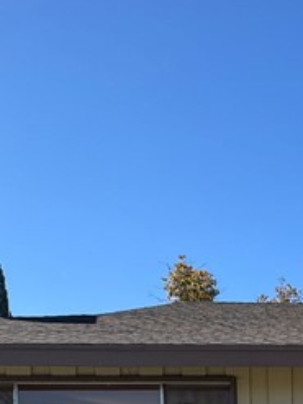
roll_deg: +0.5
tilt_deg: -2.0
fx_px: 677
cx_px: 537
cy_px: 517
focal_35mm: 58
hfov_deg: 19.3
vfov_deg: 27.9
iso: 50
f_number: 2.2
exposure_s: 1/1034
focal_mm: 2.22
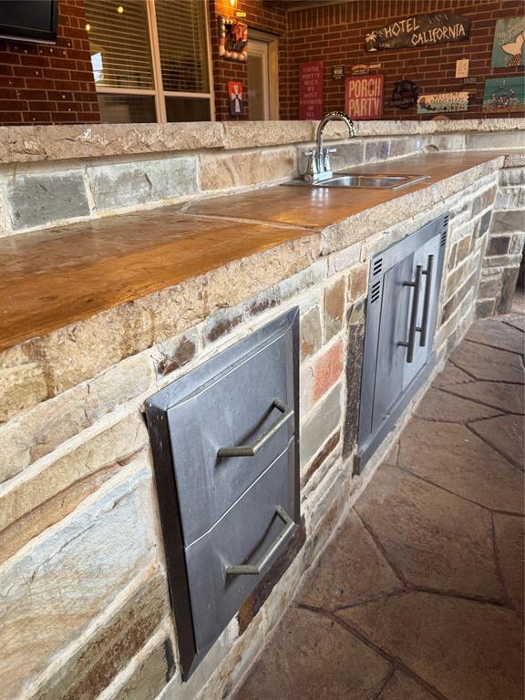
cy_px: 350
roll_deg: +1.7
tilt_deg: -23.1
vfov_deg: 71.6
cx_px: 262
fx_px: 485
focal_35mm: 24
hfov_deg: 56.8
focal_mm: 6.76
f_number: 1.78
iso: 200
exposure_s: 1/60
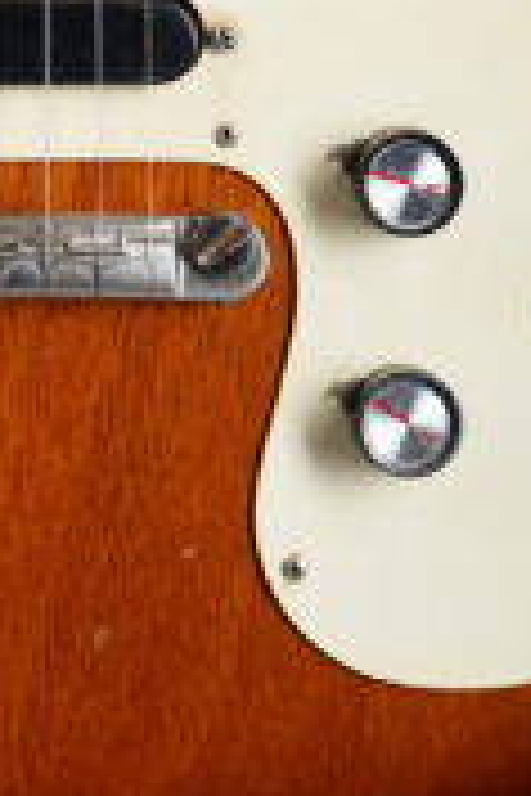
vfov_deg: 8.9
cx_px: -7
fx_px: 5044
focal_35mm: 228
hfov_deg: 6.0
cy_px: -193
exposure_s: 1/160
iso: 160
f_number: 8
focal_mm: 70
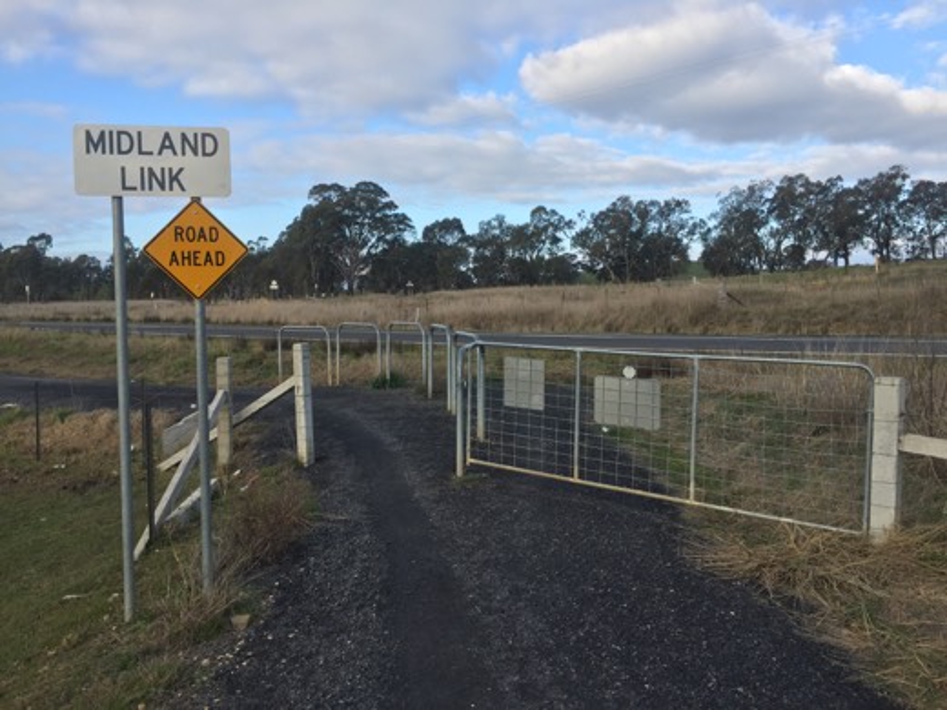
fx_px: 793
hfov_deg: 61.7
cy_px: 355
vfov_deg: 48.2
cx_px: 474
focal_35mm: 29
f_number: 2.2
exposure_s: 1/920
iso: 32
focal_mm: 4.15
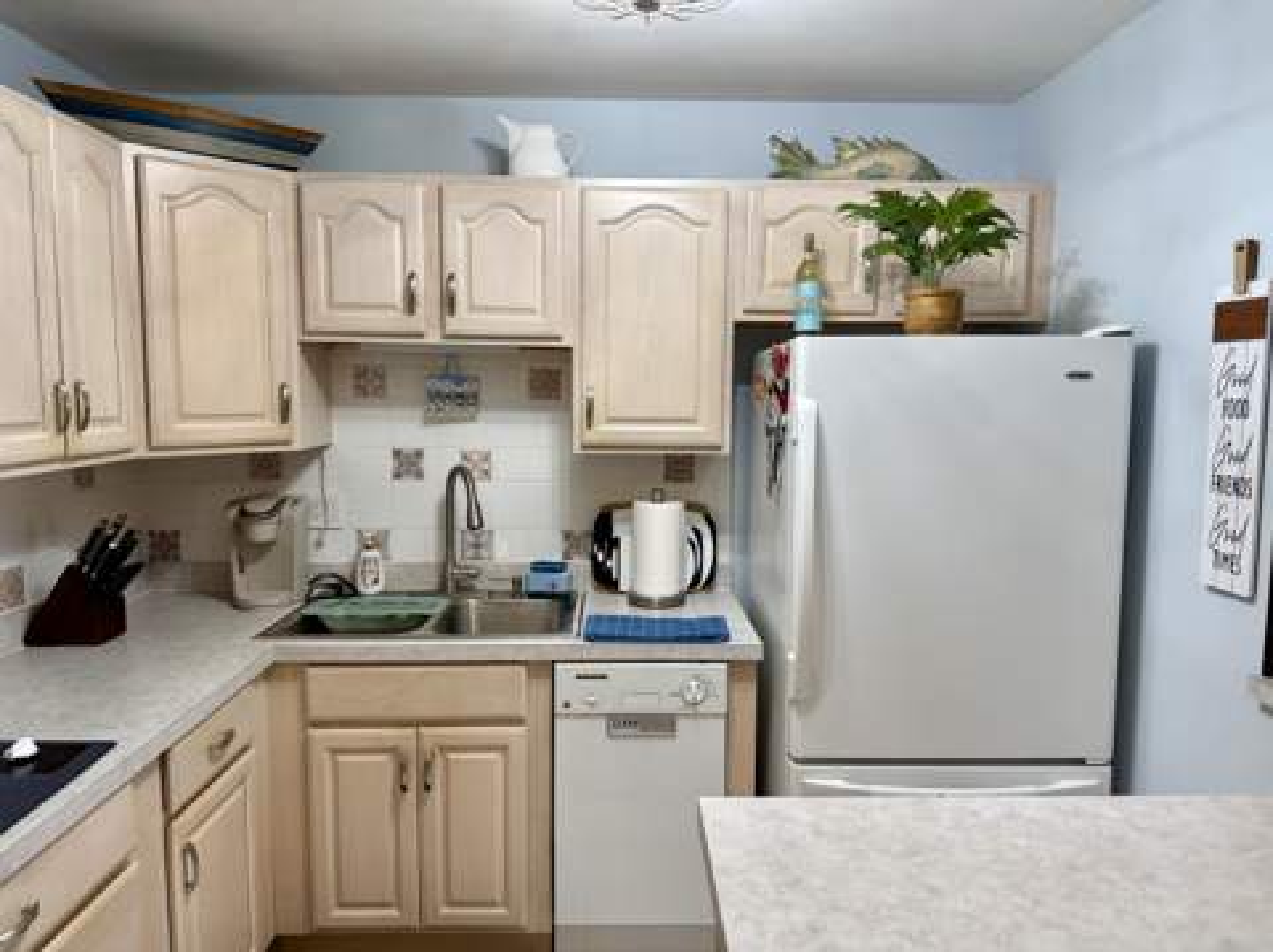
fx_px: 882
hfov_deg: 71.7
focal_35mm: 24
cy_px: 476
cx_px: 636
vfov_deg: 56.7
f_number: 1.78
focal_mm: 6.76
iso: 200
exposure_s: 1/120
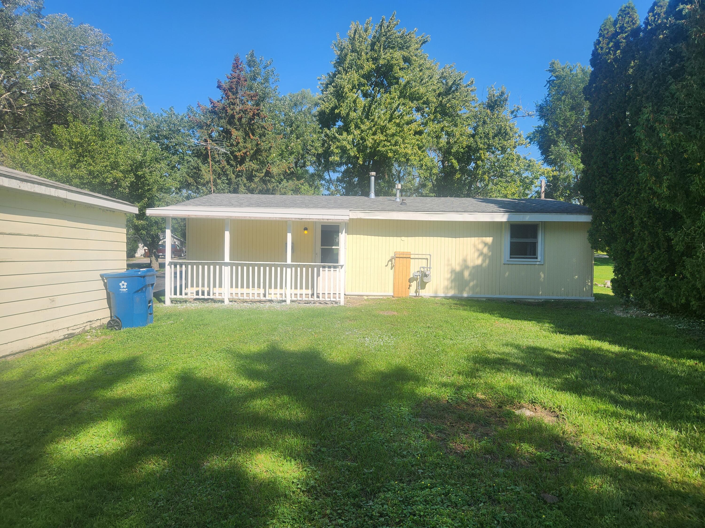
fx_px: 468
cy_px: 264
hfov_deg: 73.9
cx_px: 352
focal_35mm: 23
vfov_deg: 58.9
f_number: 1.8
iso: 20
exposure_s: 1/1559
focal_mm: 5.4
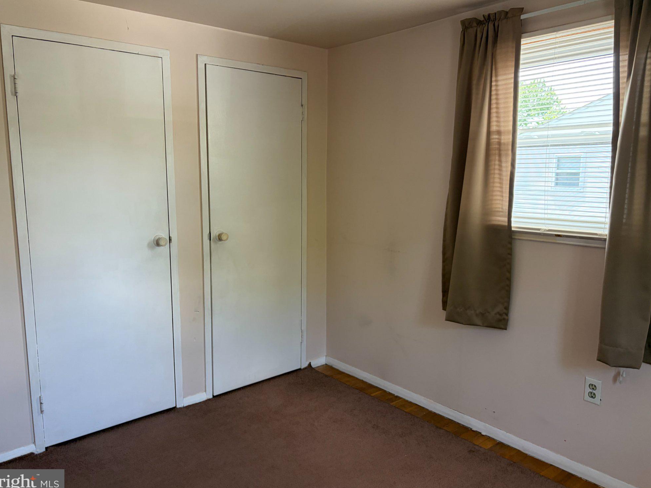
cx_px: 320
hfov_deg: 65.3
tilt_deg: -7.0
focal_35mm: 27
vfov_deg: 51.4
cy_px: 243
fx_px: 508
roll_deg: +0.1
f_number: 1.6
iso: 125
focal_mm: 5.96
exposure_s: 1/73
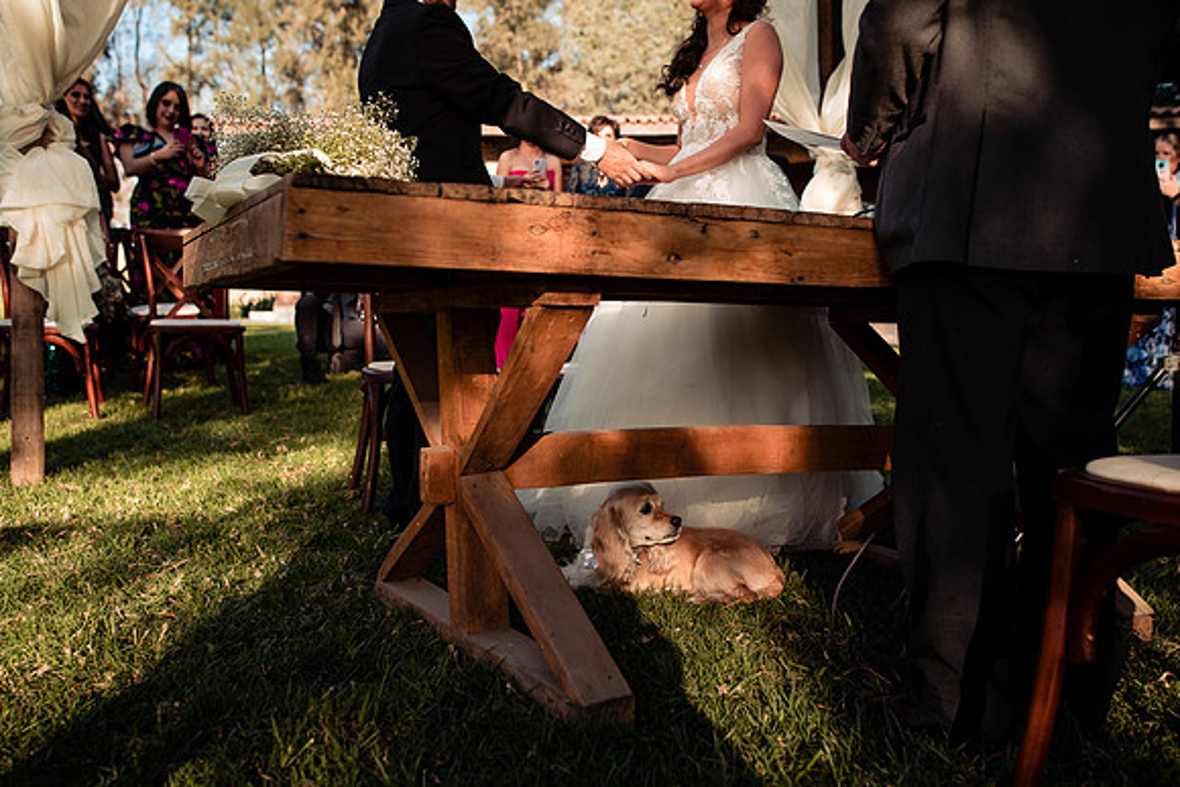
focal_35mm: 35
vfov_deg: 37.9
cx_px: 590
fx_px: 1147
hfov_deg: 54.4
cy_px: 394
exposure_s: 1/500
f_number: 4
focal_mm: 35
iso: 125
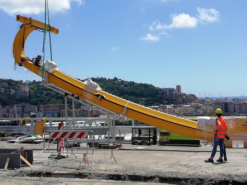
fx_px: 378
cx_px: 124
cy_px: 92
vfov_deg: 27.5
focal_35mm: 53
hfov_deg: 36.2
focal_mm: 3.21
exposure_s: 1/2033
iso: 50
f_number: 2.2
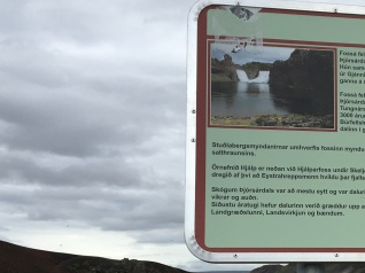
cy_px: 224
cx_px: 424
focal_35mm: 73
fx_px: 769
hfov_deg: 24.5
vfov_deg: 19.9
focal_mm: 4.15
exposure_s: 1/1282
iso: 25
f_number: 2.2
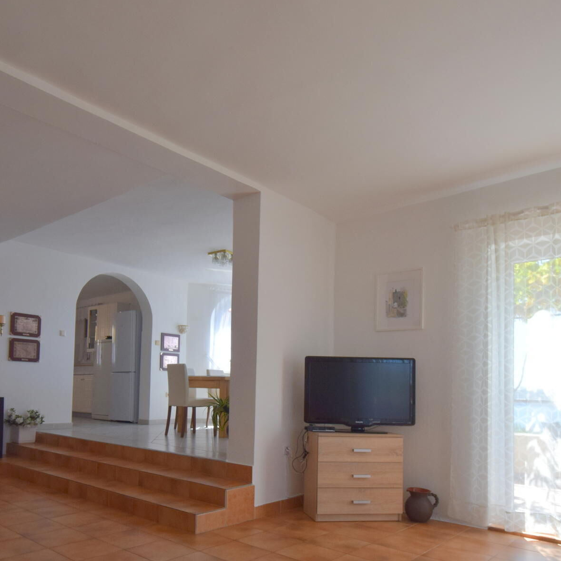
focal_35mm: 26
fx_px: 477
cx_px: 221
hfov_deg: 60.4
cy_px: 355
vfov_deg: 60.0
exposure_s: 1/200
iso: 400
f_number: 7.1
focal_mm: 10
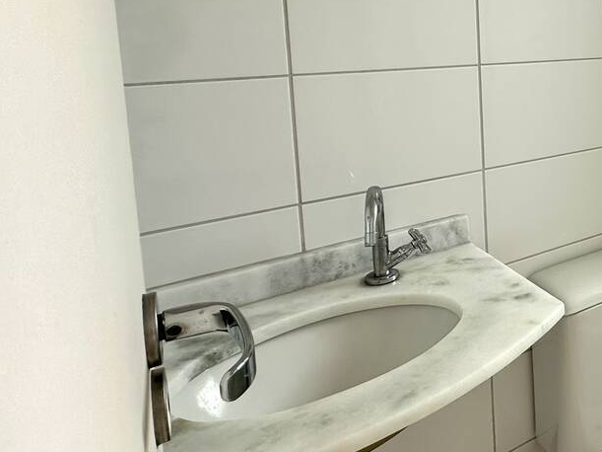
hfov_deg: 42.3
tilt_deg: -6.2
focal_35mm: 33
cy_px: 85
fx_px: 574
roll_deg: -0.1
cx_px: 677
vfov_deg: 41.0
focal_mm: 2.22
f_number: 2.2
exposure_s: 1/287
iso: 40
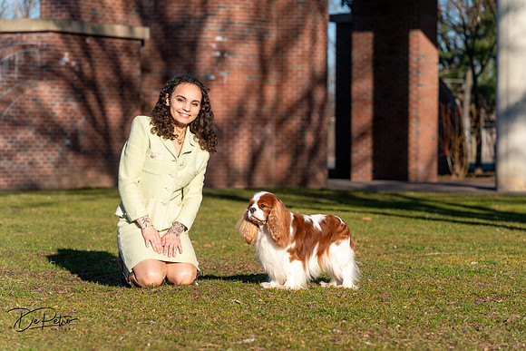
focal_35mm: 116
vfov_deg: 11.8
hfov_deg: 17.6
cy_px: 176
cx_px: 263
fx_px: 1695
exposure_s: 1/1250
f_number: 5
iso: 100
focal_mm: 116
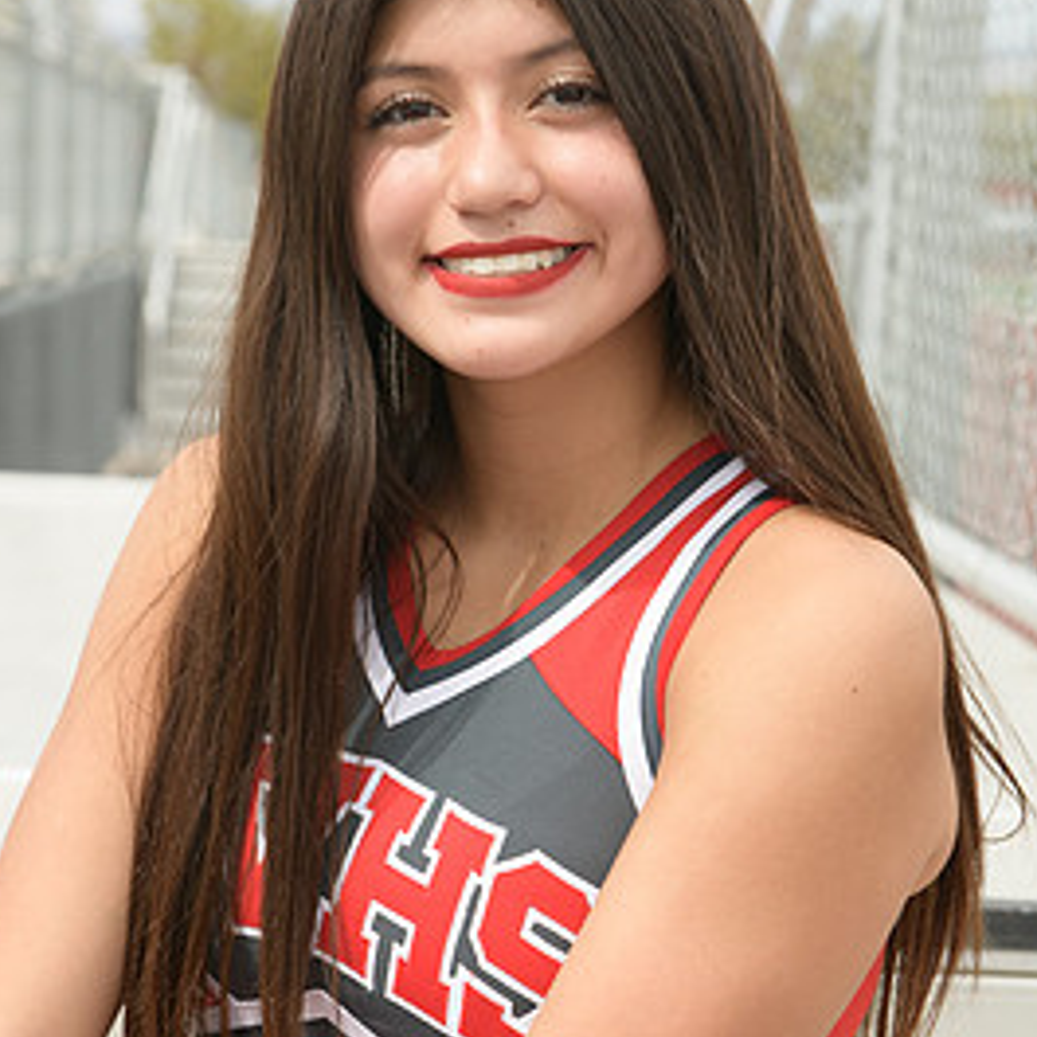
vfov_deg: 17.2
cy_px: 477
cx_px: 462
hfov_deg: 17.2
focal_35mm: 101
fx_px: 3423
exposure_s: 1/1250
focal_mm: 70
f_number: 5.6
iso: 800
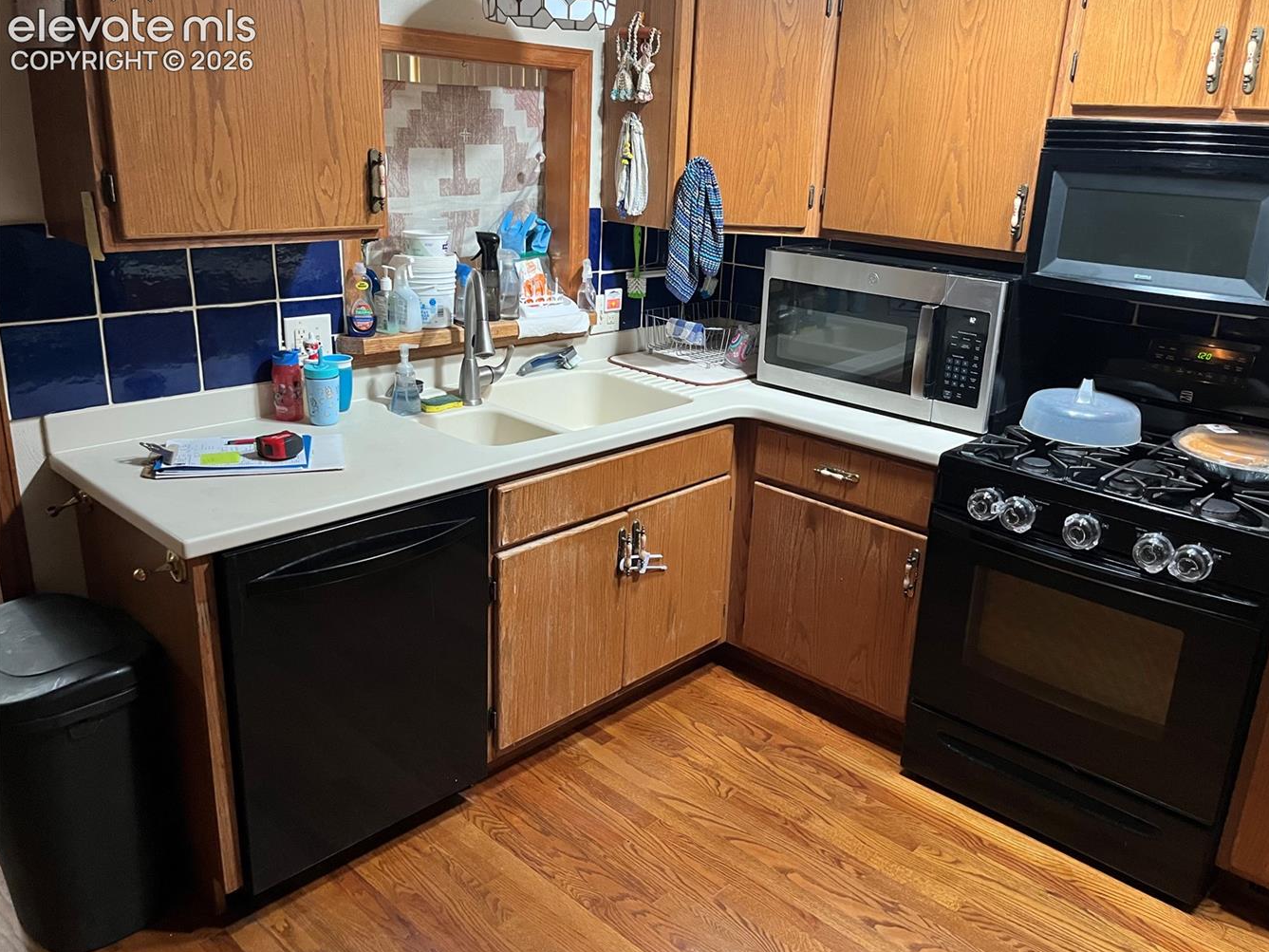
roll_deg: -2.7
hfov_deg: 63.4
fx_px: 1027
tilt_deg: -17.9
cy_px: 465
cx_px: 679
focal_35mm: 28
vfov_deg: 49.7
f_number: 1.6
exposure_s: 1/60
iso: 400
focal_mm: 5.1
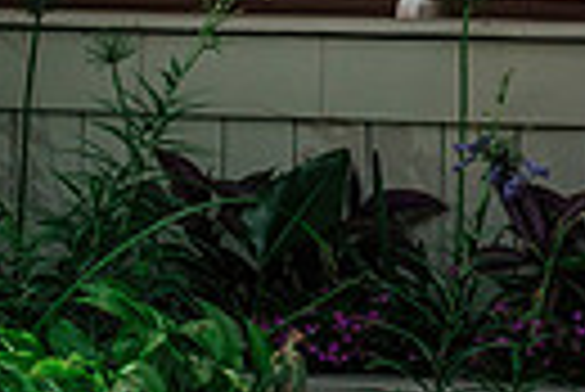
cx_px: 374
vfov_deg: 4.1
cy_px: -426
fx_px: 5434
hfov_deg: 6.2
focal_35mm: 334
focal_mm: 50
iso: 800
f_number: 2.8
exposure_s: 1/400
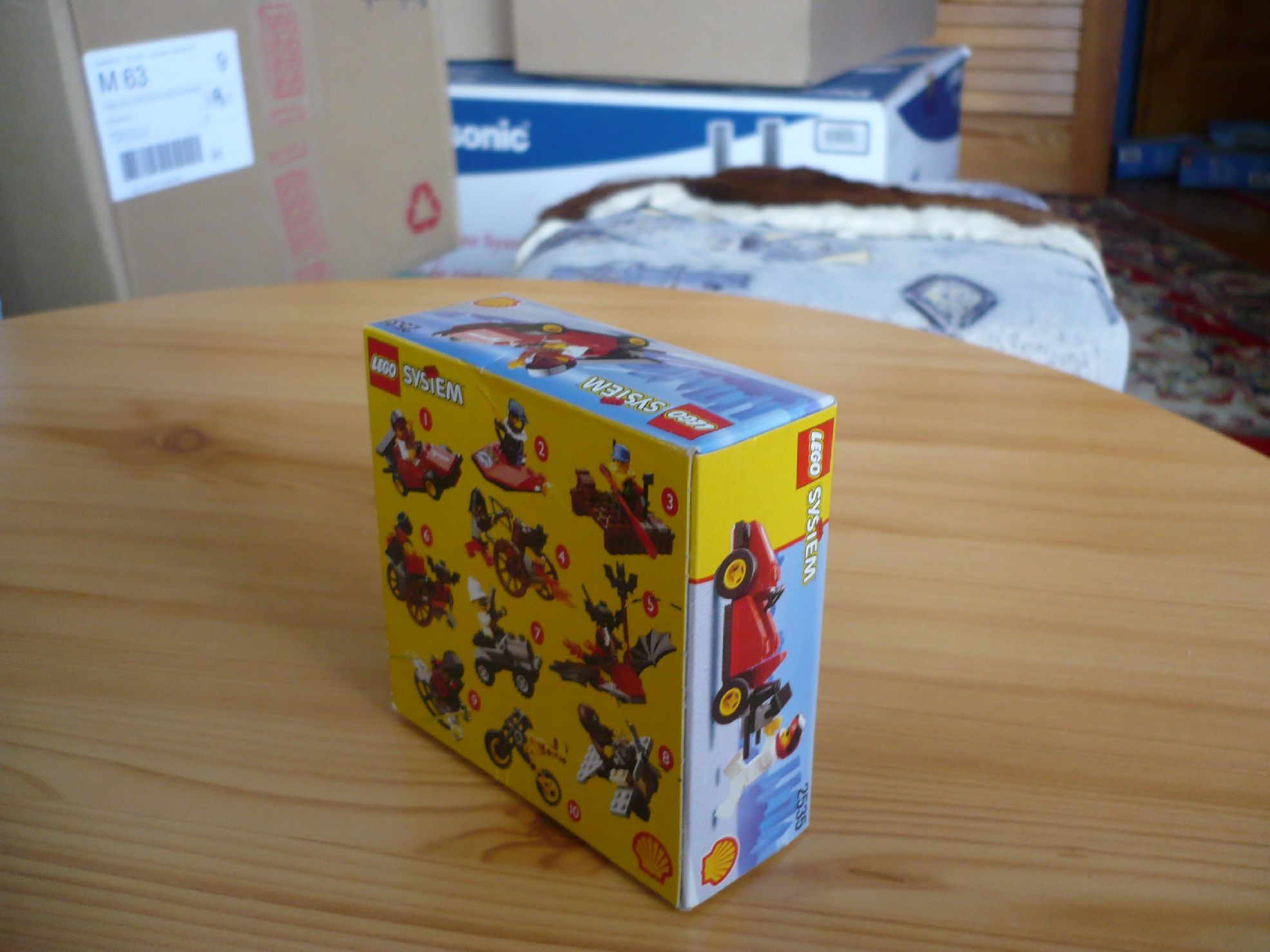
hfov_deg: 52.6
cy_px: 476
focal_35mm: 35
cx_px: 635
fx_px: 1284
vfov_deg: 40.7
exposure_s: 1/30
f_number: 2.8
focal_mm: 5.8
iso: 125
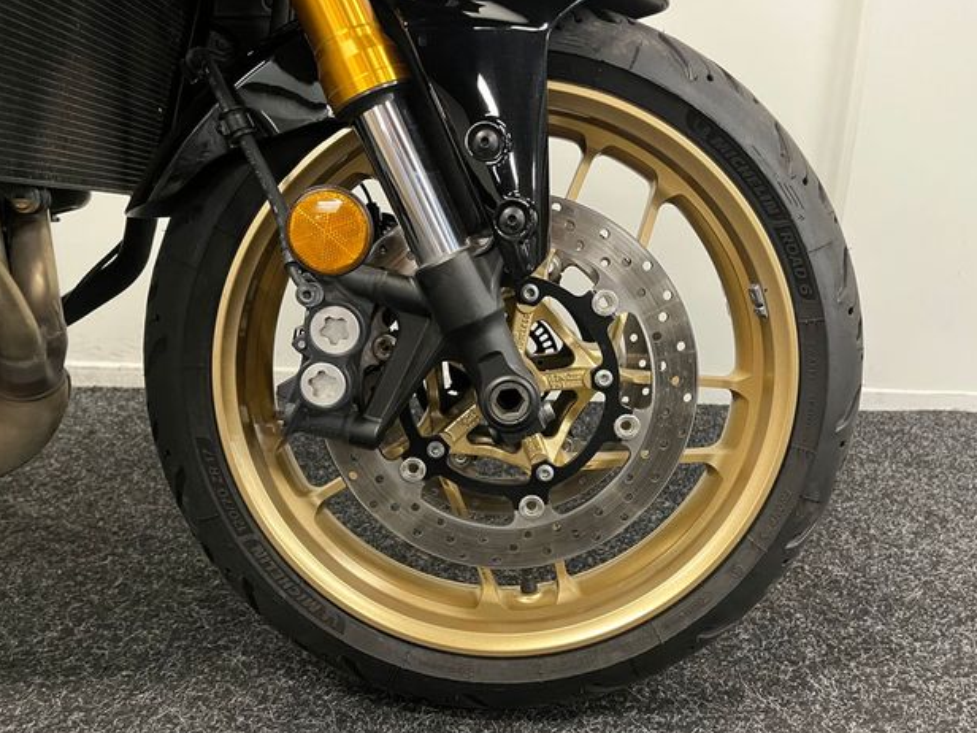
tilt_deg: -18.3
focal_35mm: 27
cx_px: 501
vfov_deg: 51.3
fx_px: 762
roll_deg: -1.9
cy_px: 376
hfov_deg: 65.3
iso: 320
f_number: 1.6
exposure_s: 1/50
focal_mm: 5.1
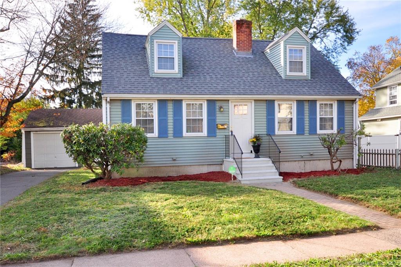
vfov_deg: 47.8
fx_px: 300
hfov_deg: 67.4
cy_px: 134
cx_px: 200
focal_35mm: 27
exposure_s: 1/320
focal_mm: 18
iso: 400
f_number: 7.1
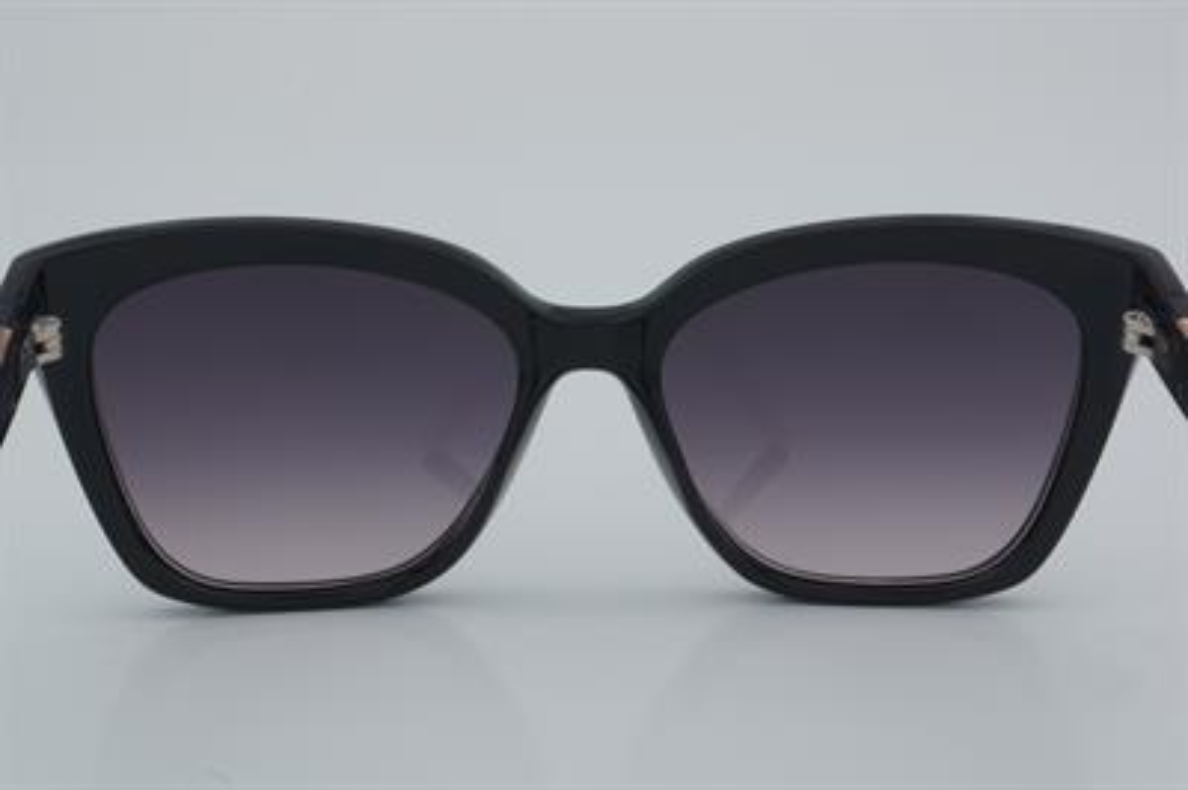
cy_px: 395
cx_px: 594
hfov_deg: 27.0
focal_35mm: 75
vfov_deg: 18.2
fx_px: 2473
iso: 100
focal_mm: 50
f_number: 32
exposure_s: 1/4
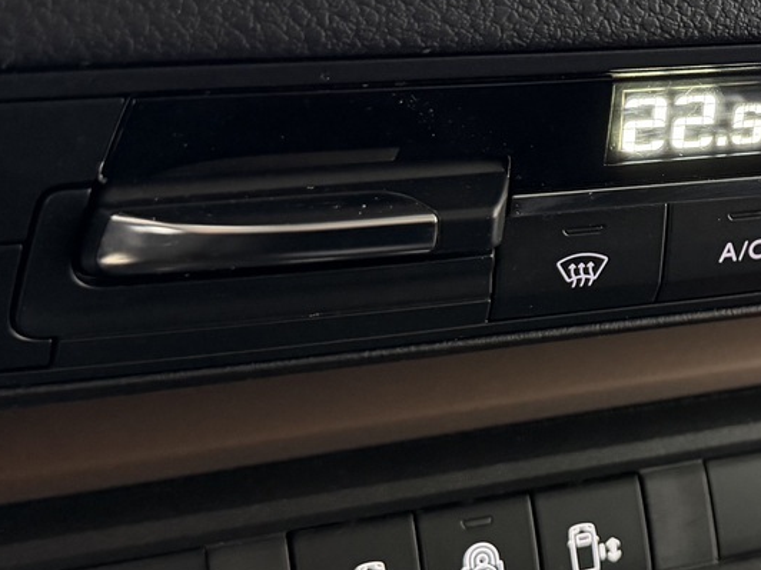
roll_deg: -3.5
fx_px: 1429
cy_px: 276
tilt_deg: -20.7
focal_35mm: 65
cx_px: 714
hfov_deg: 28.4
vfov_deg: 22.6
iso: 800
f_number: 1.78
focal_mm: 6.76
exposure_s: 1/30
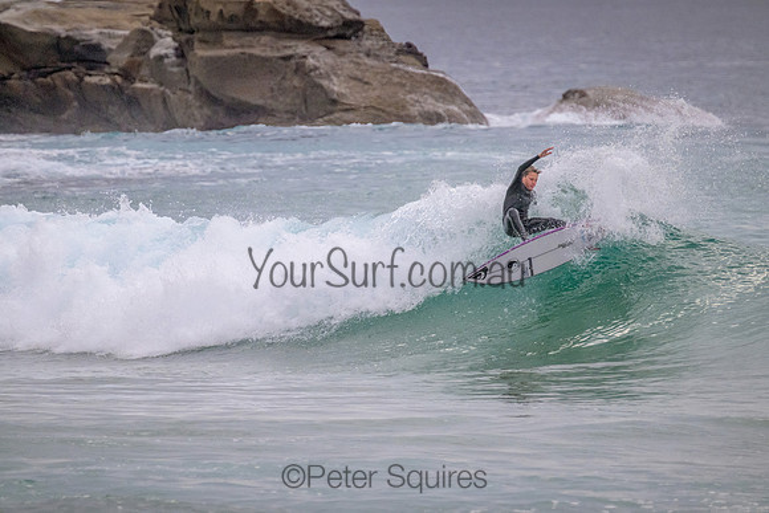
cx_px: 384
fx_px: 17092
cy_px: 256
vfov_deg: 1.7
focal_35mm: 800
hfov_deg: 2.6
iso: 2800
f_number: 11
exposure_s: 1/1250
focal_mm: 800
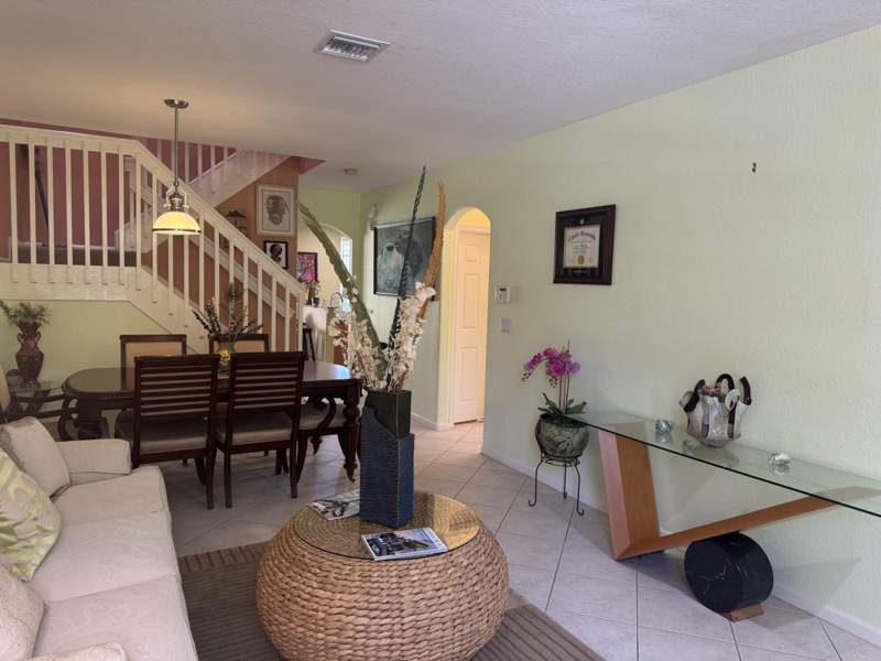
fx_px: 611
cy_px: 330
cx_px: 440
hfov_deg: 71.6
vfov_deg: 56.8
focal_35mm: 24
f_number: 1.78
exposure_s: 1/60
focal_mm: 6.76
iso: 160
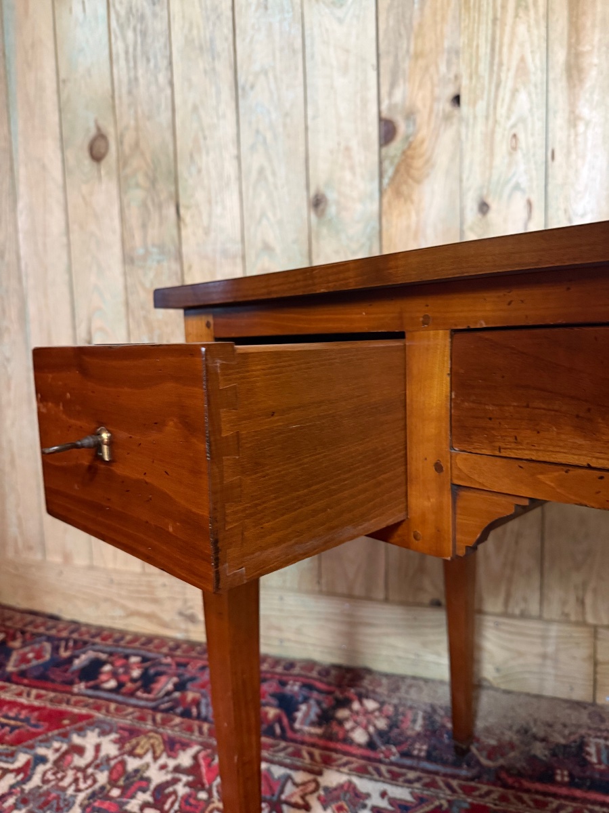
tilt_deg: -7.4
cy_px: 406
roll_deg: +2.0
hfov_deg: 56.8
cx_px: 304
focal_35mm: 24
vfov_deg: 71.6
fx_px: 563
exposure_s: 1/33
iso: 640
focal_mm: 6.76
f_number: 1.78
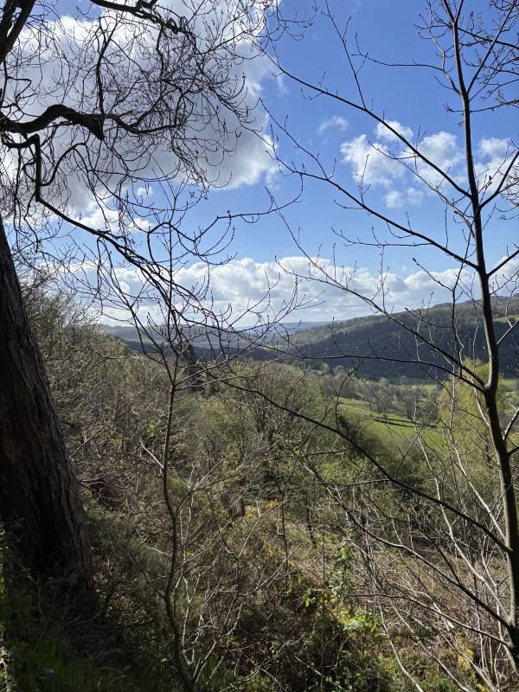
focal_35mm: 26
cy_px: 346
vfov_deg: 67.3
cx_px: 260
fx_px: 520
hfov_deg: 53.1
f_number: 1.6
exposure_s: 1/4854
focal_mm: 5.96
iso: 50
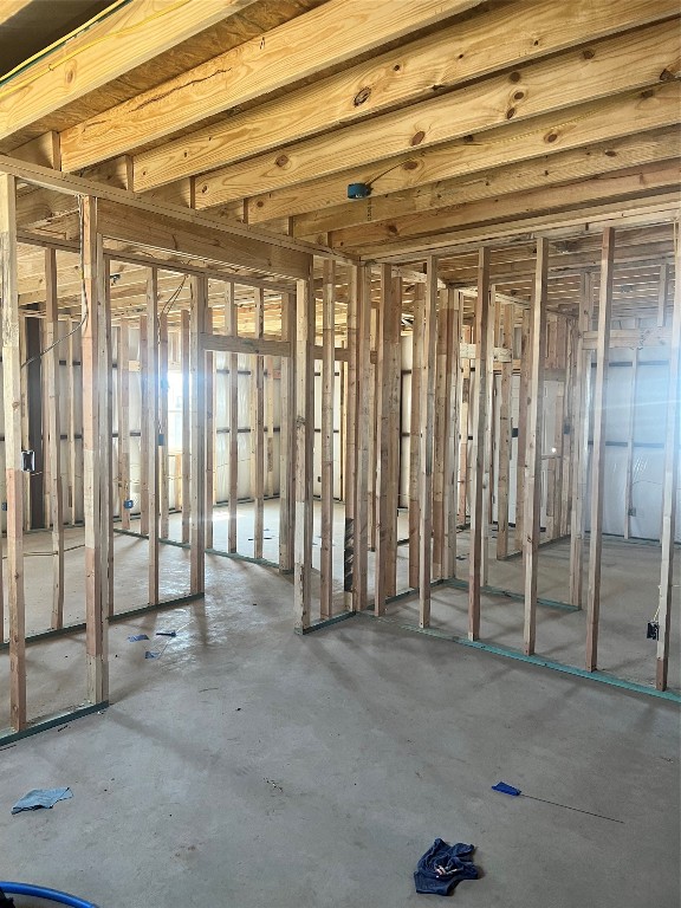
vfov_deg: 67.3
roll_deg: -1.0
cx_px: 340
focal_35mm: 26
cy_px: 454
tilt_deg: -4.4
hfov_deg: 53.1
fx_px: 682
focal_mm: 5.7
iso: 125
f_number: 1.5
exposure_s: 1/78
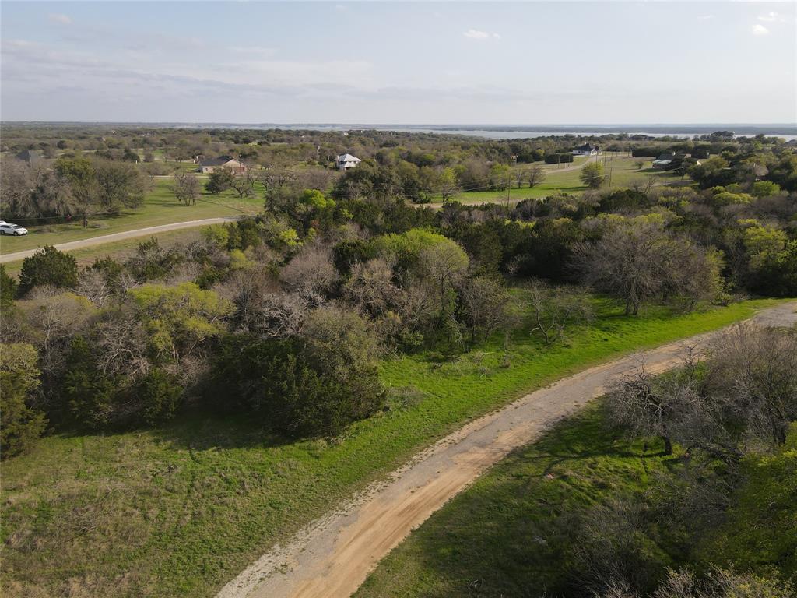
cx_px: 398
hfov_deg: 71.6
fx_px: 553
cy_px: 299
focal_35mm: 24
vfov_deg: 56.8
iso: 100
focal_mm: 4.5
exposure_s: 1/640
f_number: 2.8
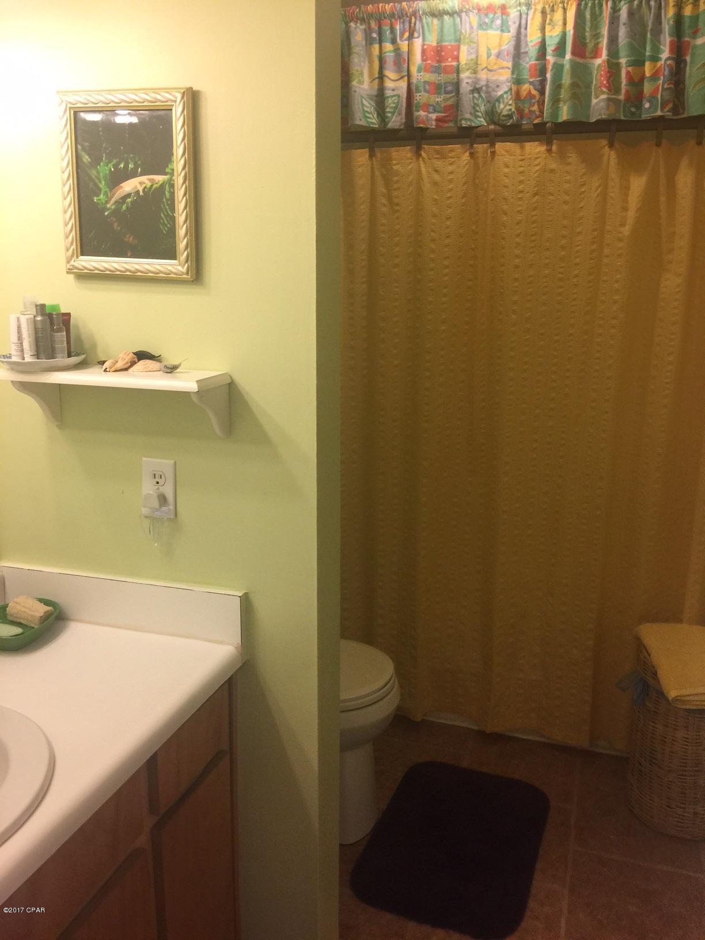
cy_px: 470
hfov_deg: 48.2
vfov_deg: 61.7
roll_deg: -0.9
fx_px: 787
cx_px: 352
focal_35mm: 29
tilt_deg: -12.0
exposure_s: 1/30
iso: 50
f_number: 2.2
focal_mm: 4.15
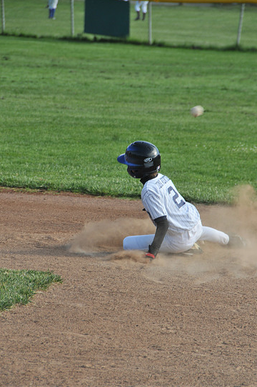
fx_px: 3446
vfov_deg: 6.4
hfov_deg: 4.3
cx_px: 127
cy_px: 205
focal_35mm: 321
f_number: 8
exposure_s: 1/250
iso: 200
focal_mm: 200
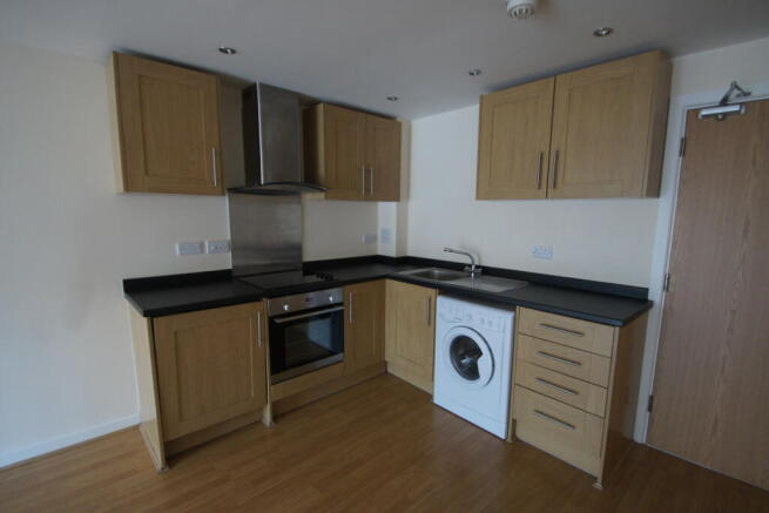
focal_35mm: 16
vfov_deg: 72.1
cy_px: 256
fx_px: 353
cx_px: 384
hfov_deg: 95.0
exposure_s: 1/20
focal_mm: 11
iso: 1600
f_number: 3.5
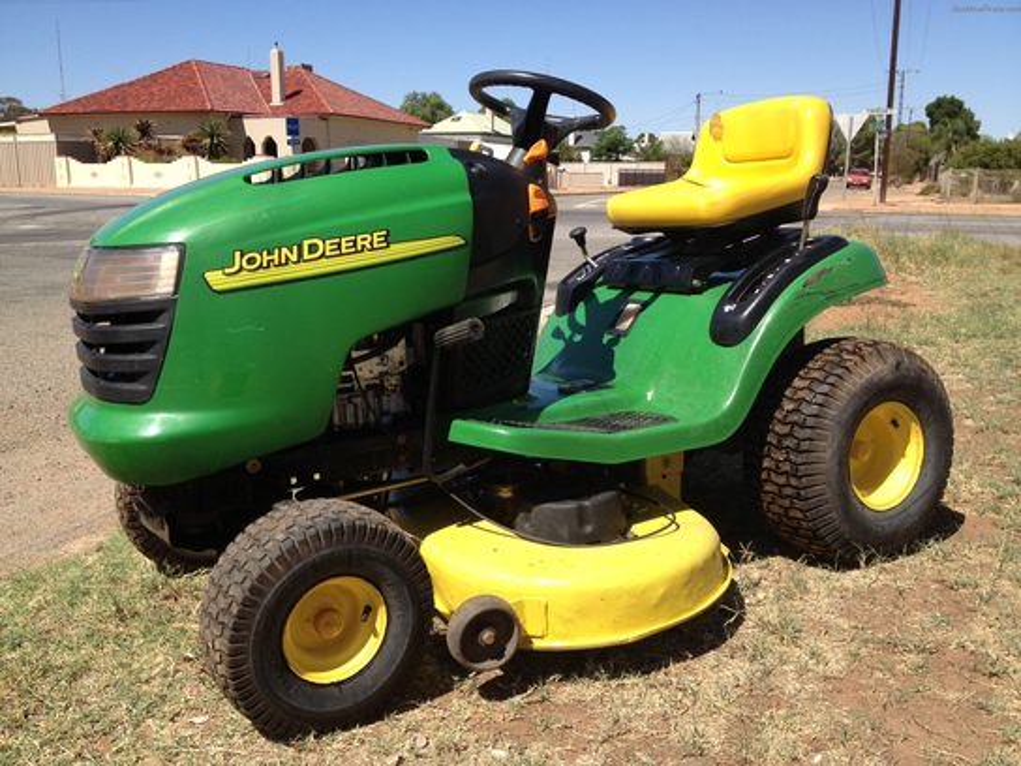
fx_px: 1032
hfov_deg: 52.6
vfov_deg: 40.7
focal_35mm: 35
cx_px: 510
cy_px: 383
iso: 50
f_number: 2.4
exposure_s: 1/1493
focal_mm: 4.28
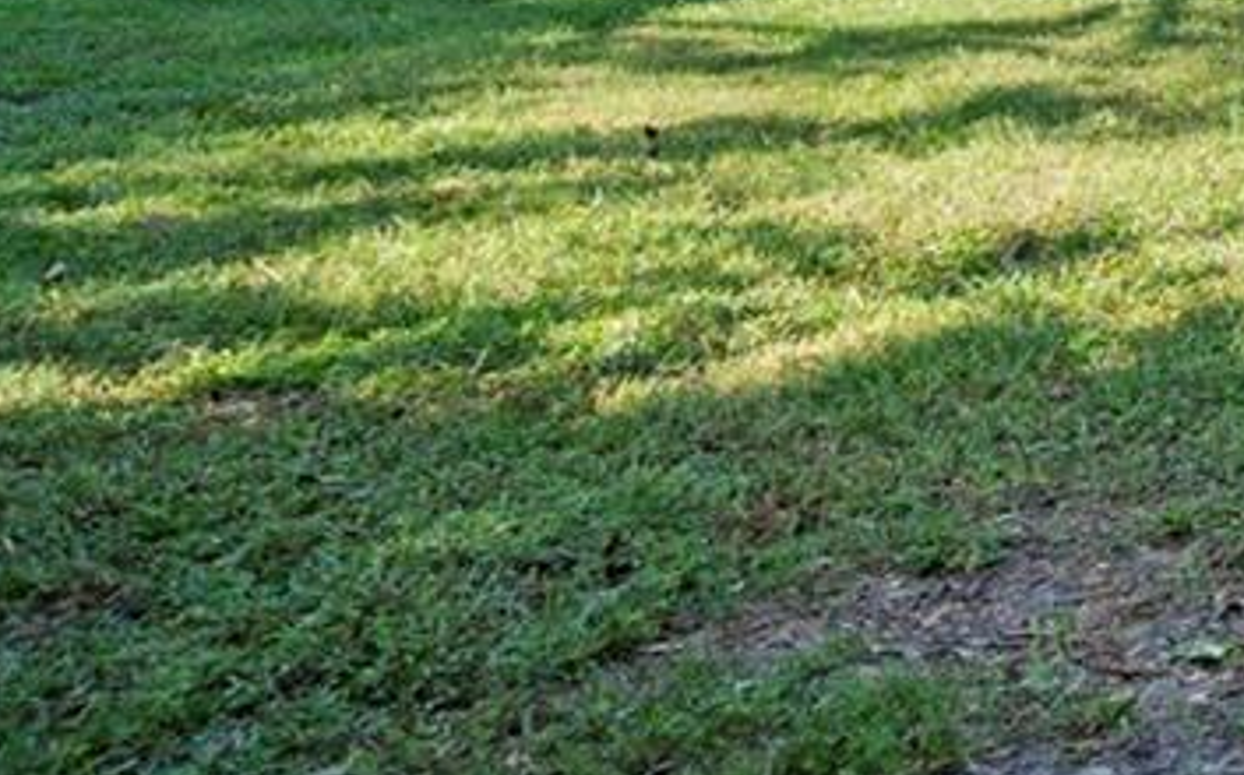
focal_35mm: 74
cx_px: 2689
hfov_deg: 17.0
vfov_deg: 16.1
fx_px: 2507
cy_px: -373
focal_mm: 16
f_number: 10
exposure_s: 1/125
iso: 100
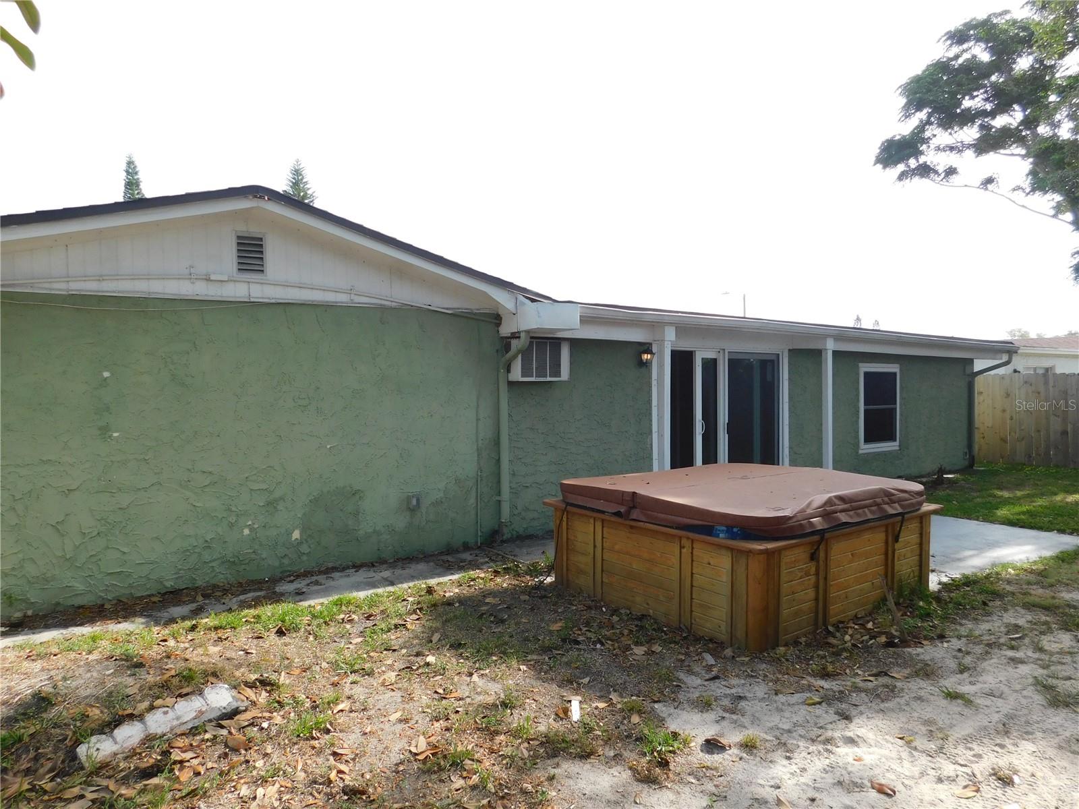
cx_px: 540
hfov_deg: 73.9
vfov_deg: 58.9
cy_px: 404
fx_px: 717
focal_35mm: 23
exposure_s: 1/640
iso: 125
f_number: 3
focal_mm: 4
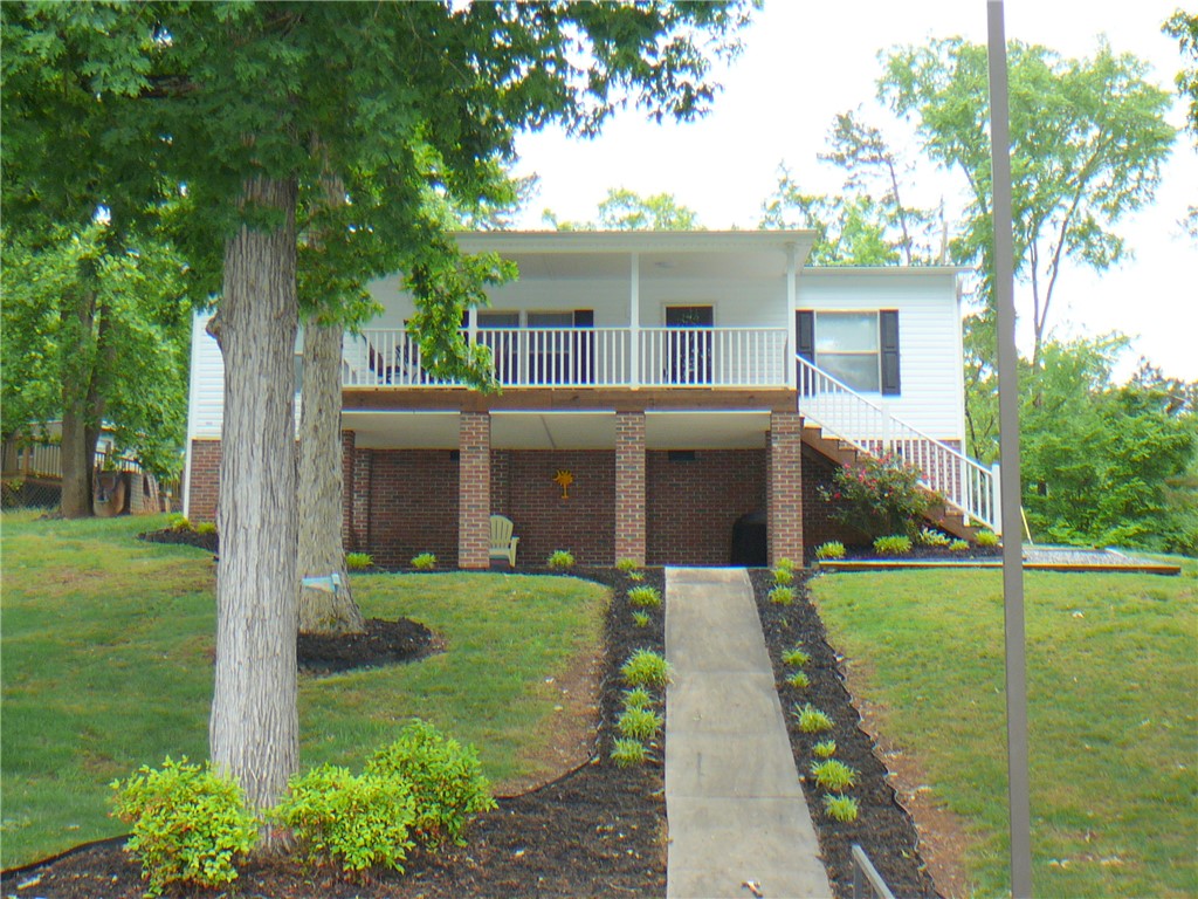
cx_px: 599
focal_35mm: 59
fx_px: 2042
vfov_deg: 24.8
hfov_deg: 32.7
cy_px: 450
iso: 80
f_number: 3.5
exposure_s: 1/100
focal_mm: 8.7
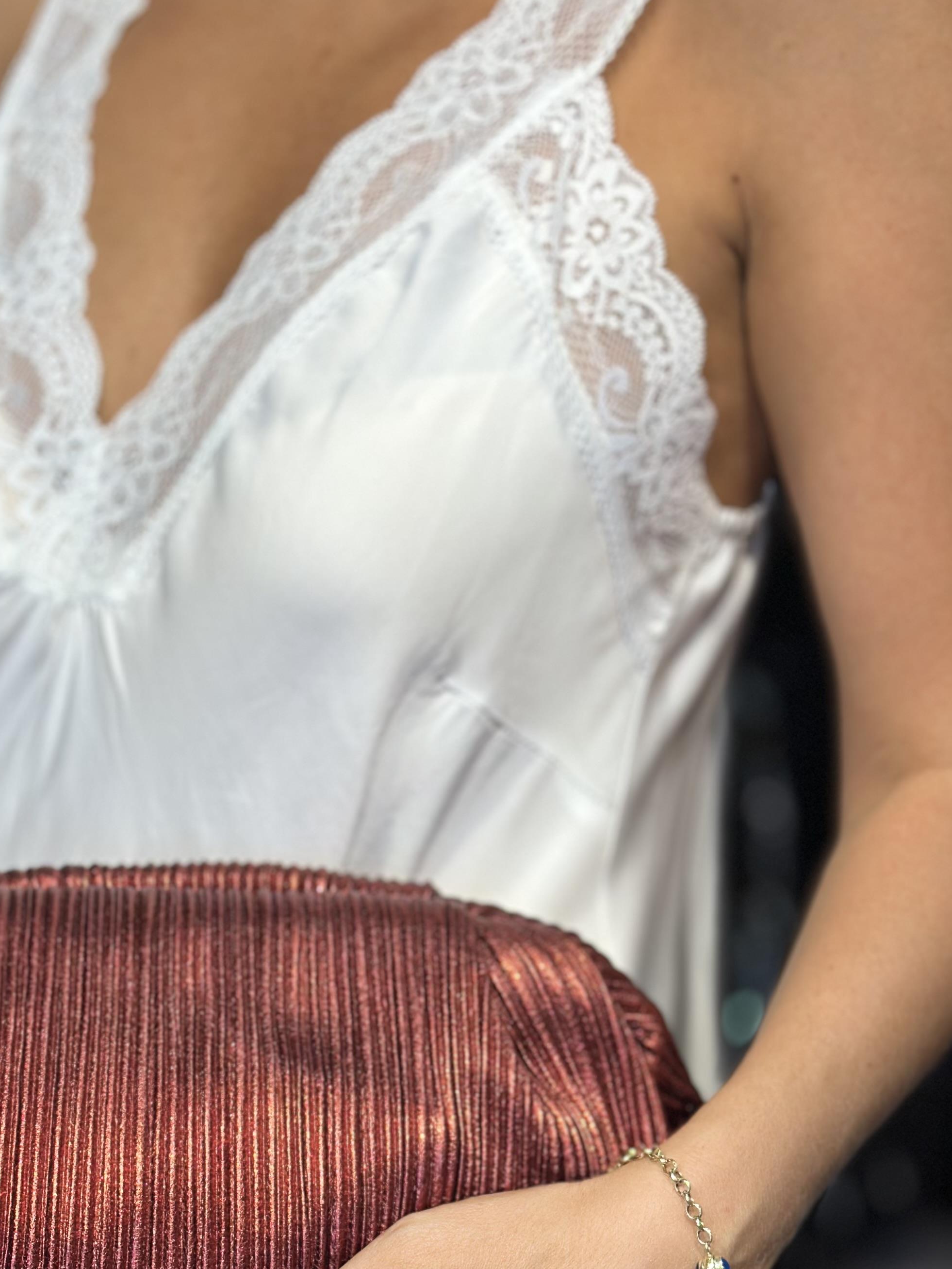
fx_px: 2713
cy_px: 829
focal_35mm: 74
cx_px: 303
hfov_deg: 19.8
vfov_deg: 26.2
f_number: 1.78
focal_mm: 6.86
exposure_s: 1/659
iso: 80
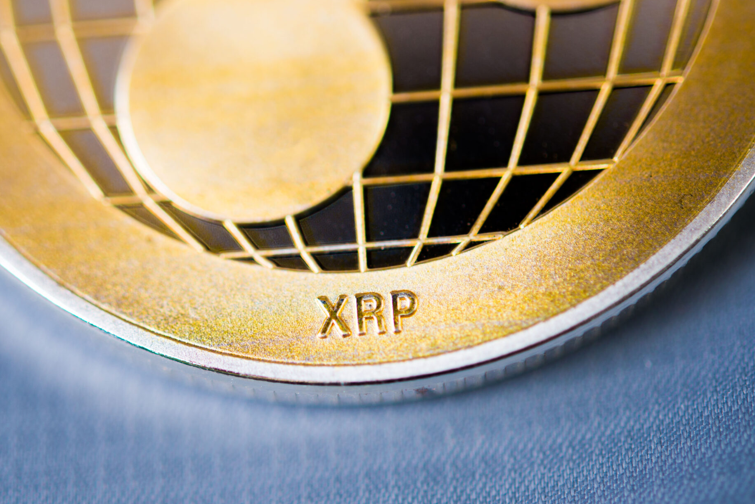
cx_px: 284
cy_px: 327
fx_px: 1762
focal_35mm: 84
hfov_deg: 24.1
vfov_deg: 16.2
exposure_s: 1/100
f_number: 4.8
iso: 100
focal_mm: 60
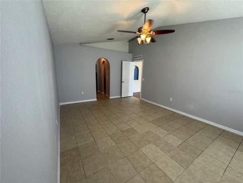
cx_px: 122
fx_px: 98
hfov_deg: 102.1
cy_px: 92
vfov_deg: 85.7
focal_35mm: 14
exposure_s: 1/60
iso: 160
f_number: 2.2
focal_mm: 2.22
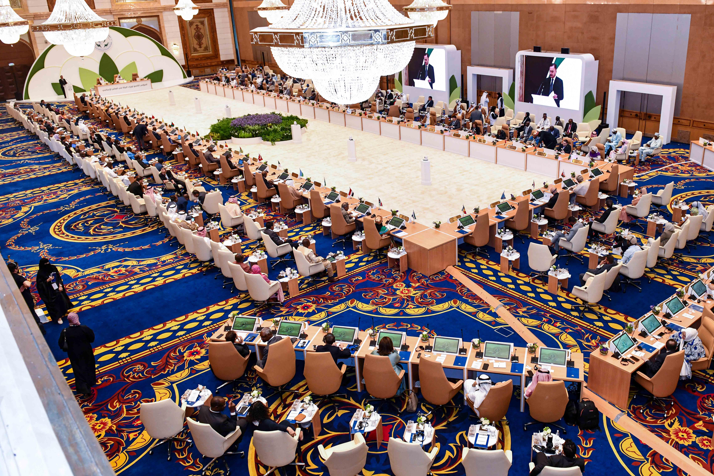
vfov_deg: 45.0
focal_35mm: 29
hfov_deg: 63.2
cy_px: 231
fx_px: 575
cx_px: 422
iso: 2000
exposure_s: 1/125
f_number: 4.5
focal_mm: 24
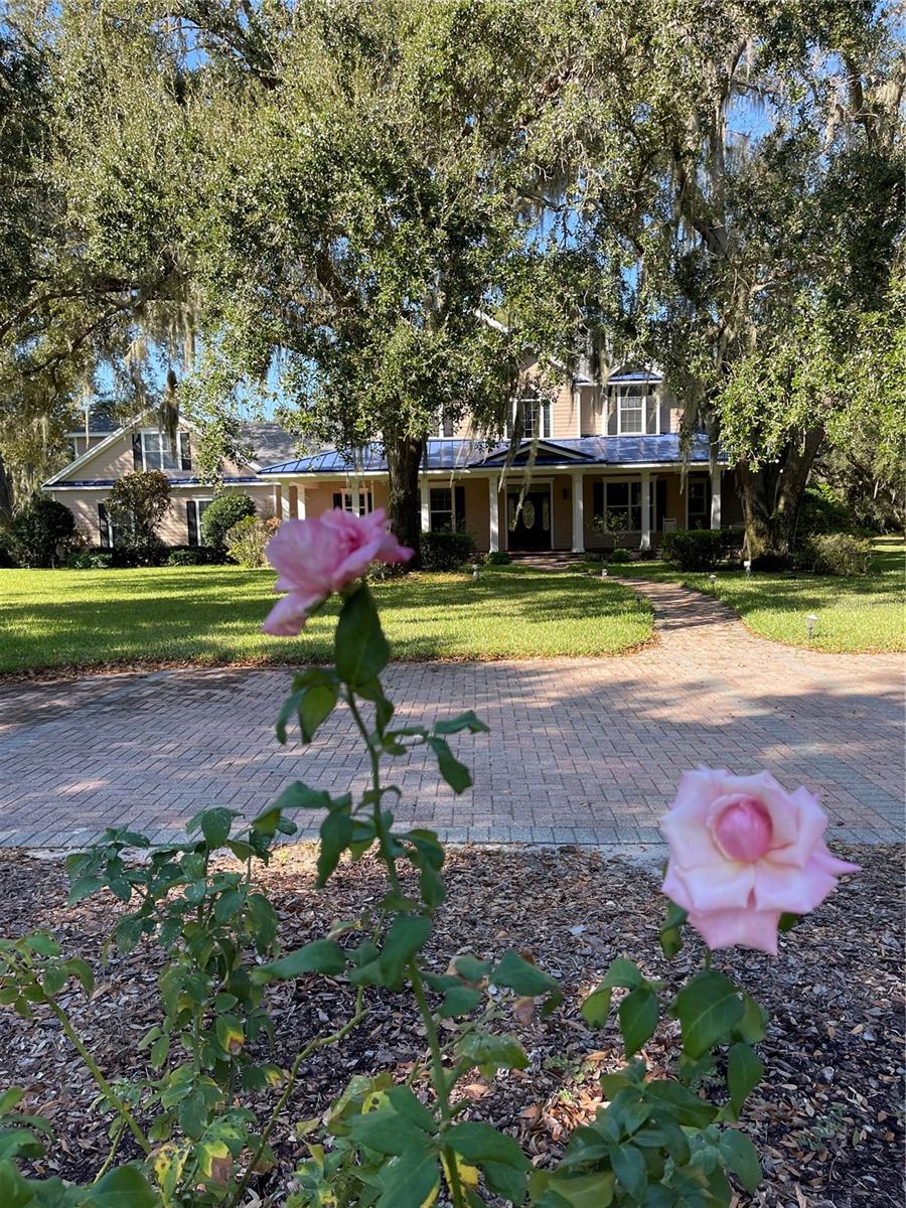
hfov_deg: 53.1
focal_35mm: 26
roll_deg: +3.1
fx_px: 907
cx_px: 453
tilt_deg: -4.3
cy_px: 604
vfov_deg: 67.3
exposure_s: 1/628
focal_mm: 5.1
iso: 32
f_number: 1.6
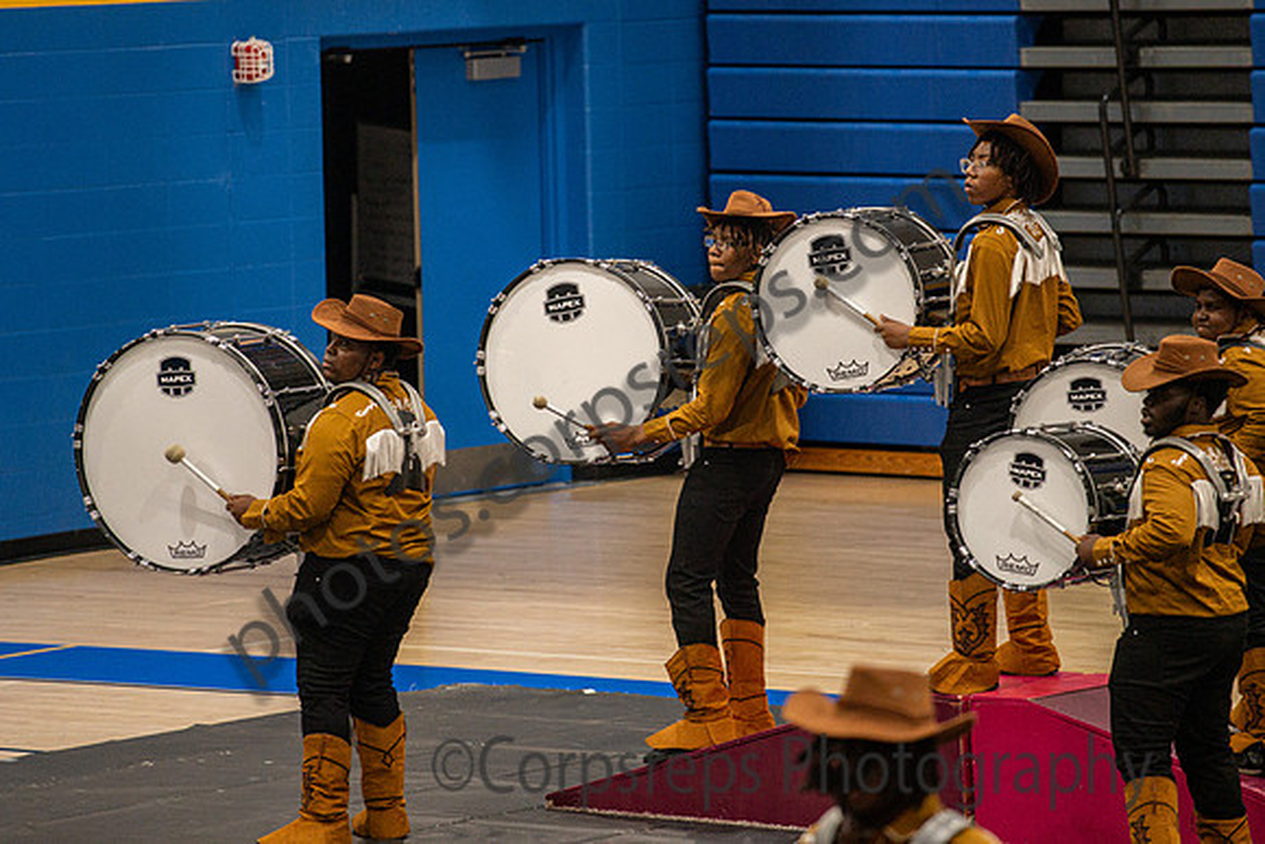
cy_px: 350
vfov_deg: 5.9
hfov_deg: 8.8
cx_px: 657
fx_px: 8229
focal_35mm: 234
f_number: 4
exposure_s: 1/500
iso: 6400
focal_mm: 200
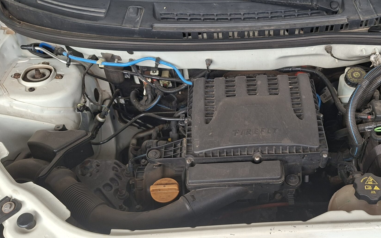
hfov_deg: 50.9
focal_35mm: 38
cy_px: 165
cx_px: 244
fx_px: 395
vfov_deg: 33.2
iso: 50
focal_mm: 5.54
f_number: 1.8
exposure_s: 1/411
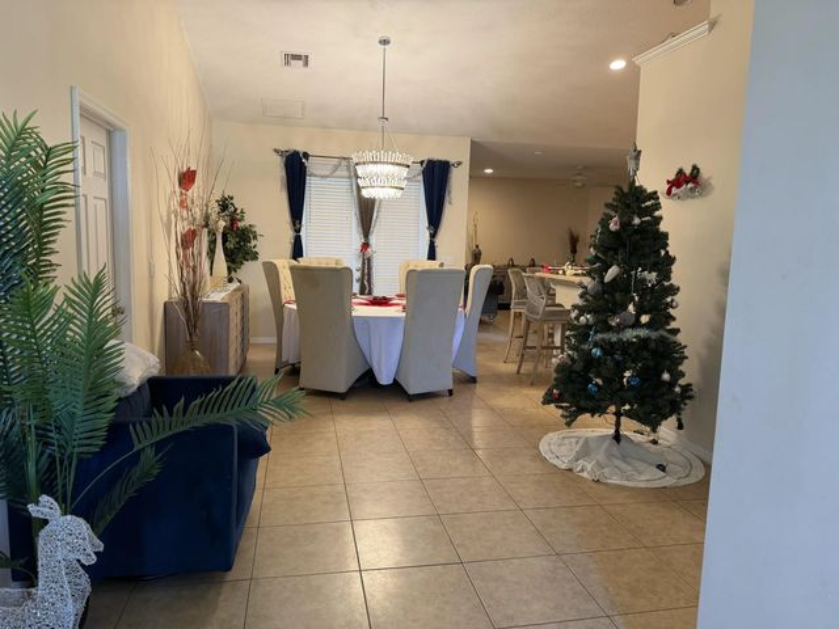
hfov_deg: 71.6
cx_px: 420
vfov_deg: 56.8
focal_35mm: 24
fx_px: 582
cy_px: 314
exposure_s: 1/60
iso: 200
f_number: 1.78
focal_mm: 6.76
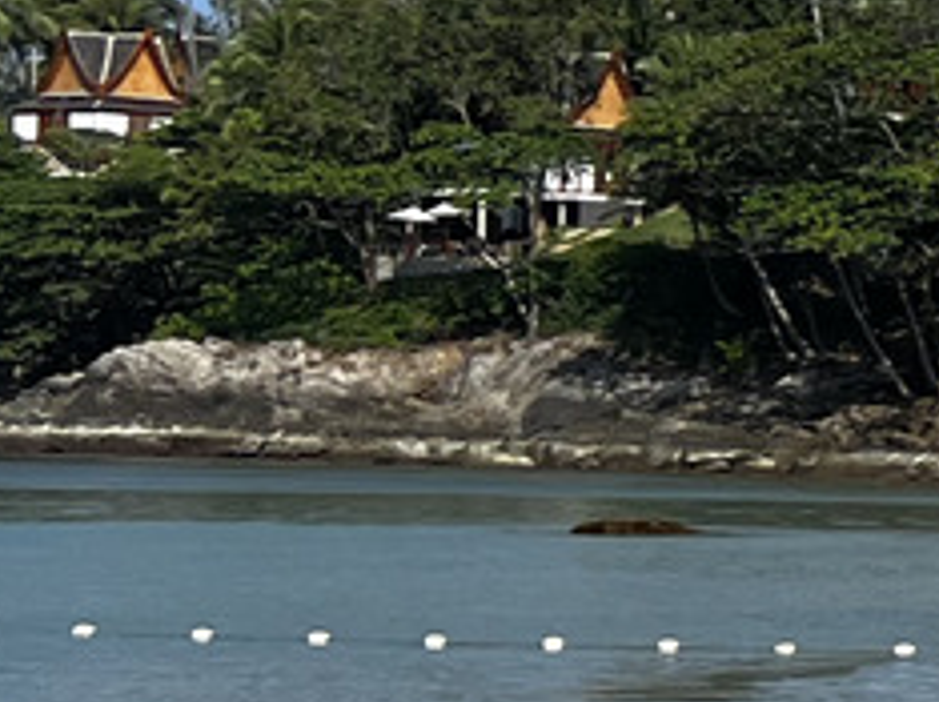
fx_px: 4824
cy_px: 373
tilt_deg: +0.1
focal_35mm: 178
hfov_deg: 9.2
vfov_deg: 8.3
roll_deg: -0.9
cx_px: 2669
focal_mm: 5.7
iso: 50
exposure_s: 1/5882
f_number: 1.5
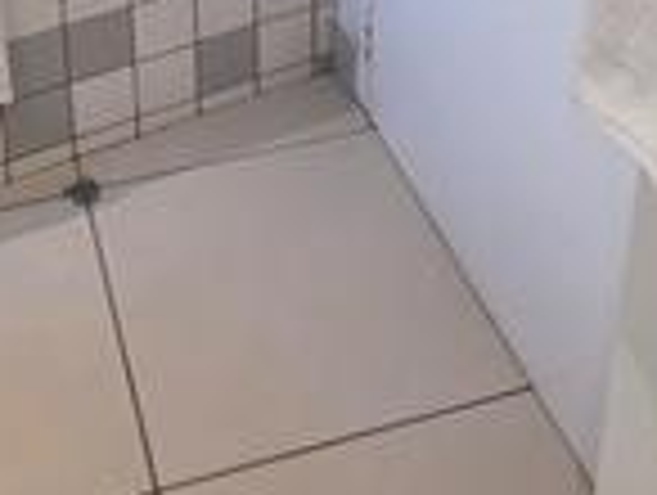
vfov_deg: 18.2
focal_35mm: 71
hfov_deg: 27.4
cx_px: 310
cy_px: -274
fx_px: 1350
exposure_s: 1/100
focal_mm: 2.2
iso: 250
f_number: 1.9
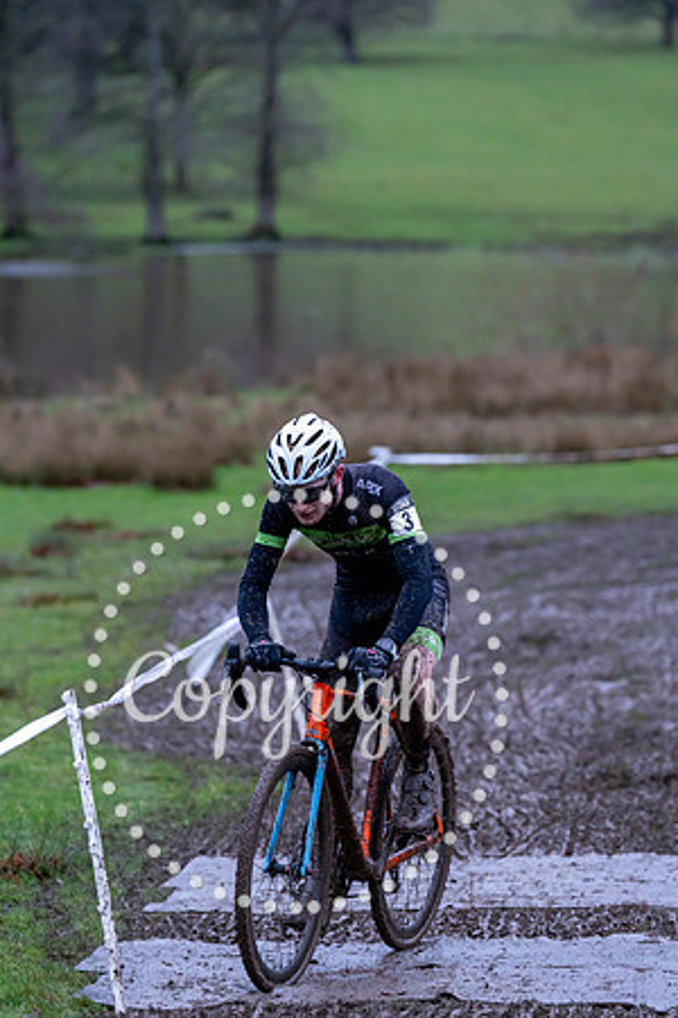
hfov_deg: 8.4
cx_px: 339
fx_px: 4604
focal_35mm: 163
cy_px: 509
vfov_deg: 12.6
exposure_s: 1/500
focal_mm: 163
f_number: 4
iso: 6400
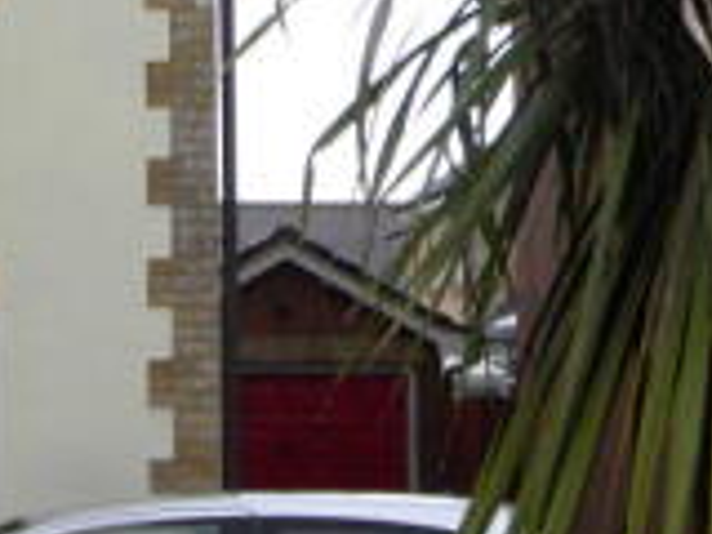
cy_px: 216
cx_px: -216
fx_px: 2098
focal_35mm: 102
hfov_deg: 18.0
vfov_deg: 14.5
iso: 80
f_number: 3.5
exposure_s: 1/110
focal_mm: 5
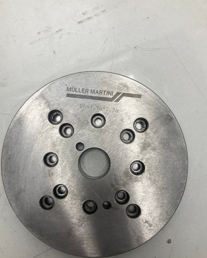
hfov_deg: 42.2
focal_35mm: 35
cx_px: 98
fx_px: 268
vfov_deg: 51.5
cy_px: 140
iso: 32
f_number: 1.8
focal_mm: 3.99
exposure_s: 1/100
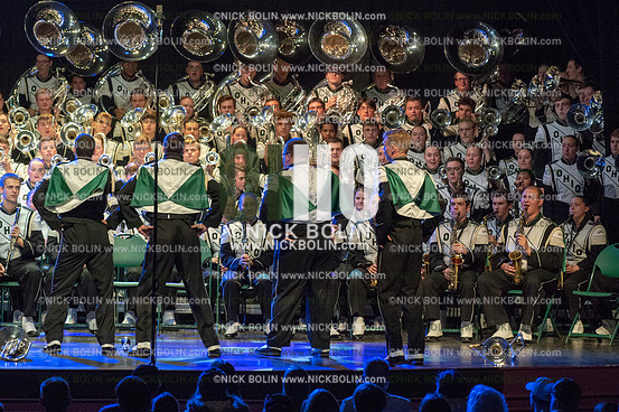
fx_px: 3334
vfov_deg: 7.1
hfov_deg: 10.6
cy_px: 197
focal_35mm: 194
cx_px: 299
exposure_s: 1/400
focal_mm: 185
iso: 8000
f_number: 5.6
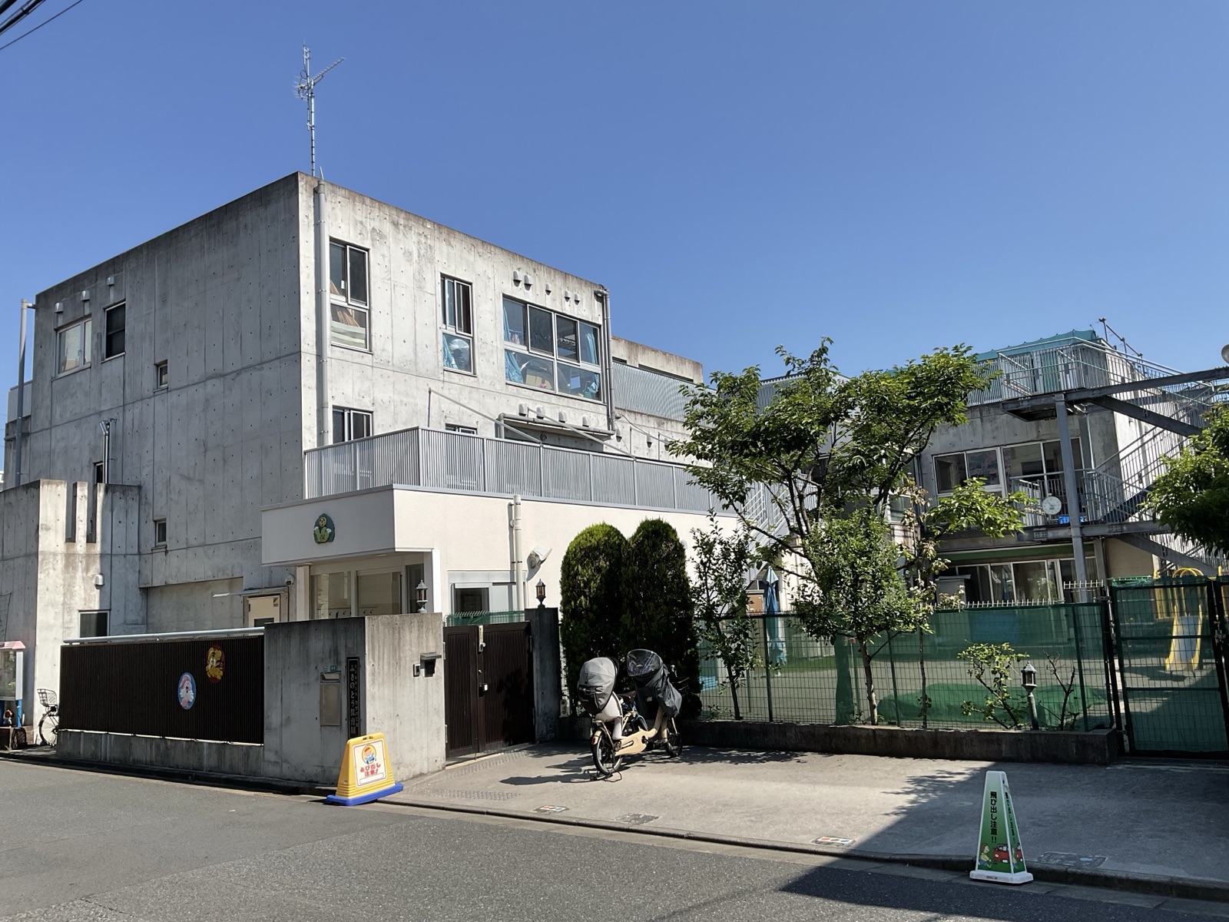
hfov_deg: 61.7
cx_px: 614
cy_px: 461
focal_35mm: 29
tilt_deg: +7.8
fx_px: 1030
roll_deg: +2.9
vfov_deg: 48.2
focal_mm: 3
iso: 16
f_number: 1.8
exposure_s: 1/1912
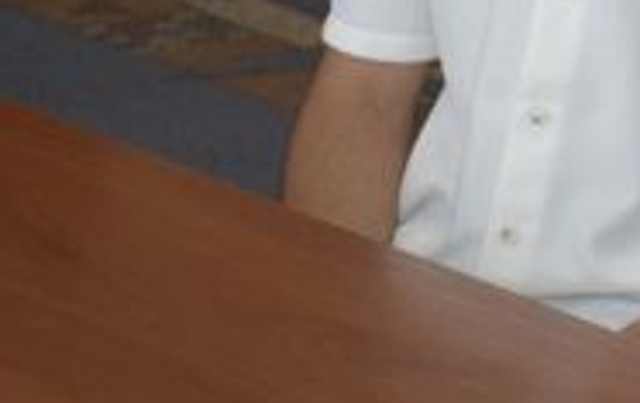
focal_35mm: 246
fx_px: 4299
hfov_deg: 8.1
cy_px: -107
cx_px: 1256
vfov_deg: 5.3
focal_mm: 40
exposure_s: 1/125
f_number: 5.6
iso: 800
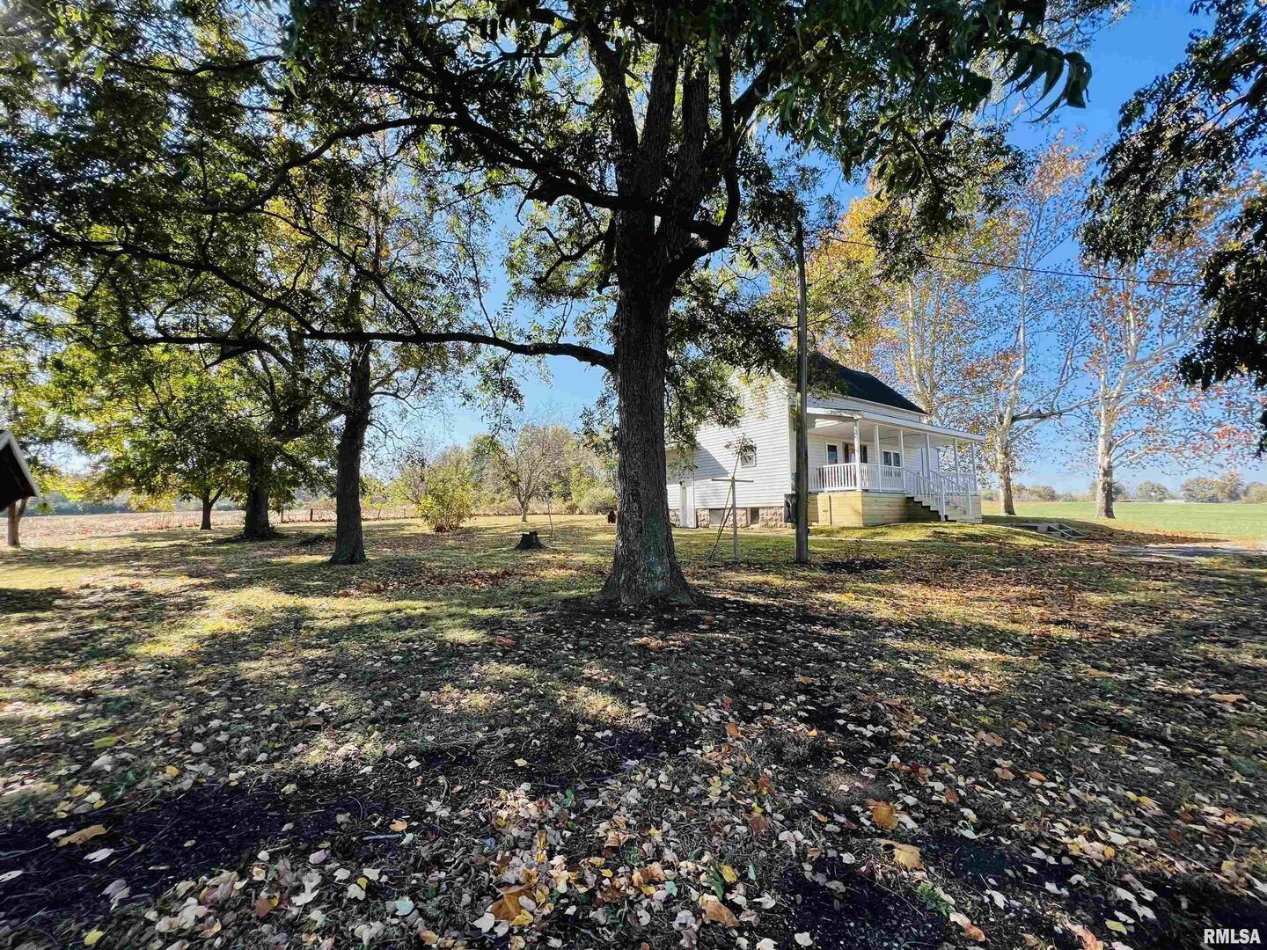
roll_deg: +1.1
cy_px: 475
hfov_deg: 106.2
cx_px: 634
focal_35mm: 13
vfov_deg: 89.9
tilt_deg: +3.5
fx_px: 476
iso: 32
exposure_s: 1/528
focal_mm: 1.57
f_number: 1.8
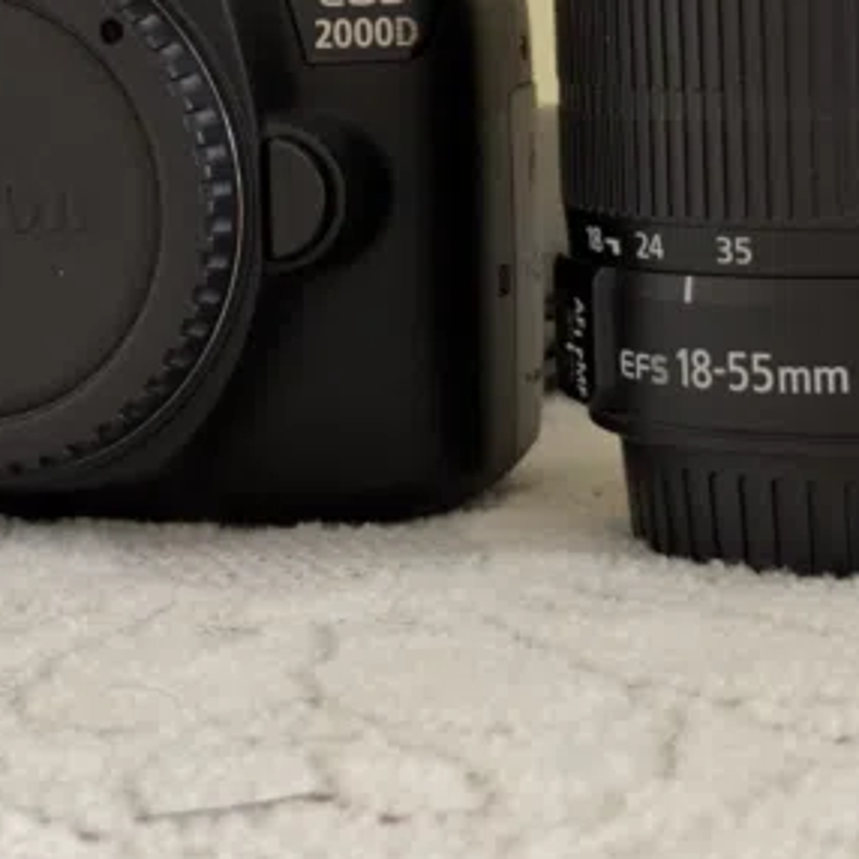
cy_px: 144
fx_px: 2667
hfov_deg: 17.9
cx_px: 51
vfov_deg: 18.1
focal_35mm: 95
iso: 250
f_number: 1.78
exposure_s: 1/44
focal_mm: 6.76
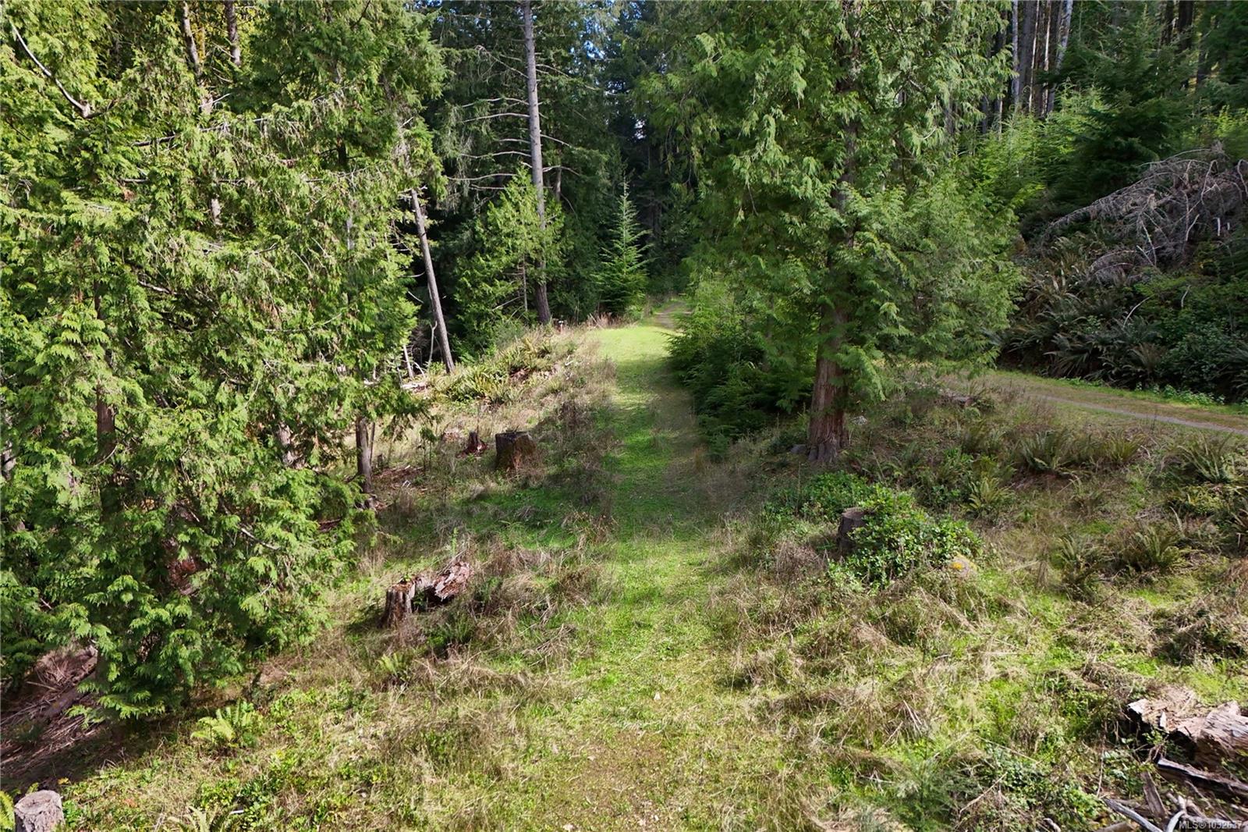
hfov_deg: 61.9
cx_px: 624
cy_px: 416
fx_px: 1040
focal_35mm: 30
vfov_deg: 43.6
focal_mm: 20
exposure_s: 1/3200
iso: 100
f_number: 1.8
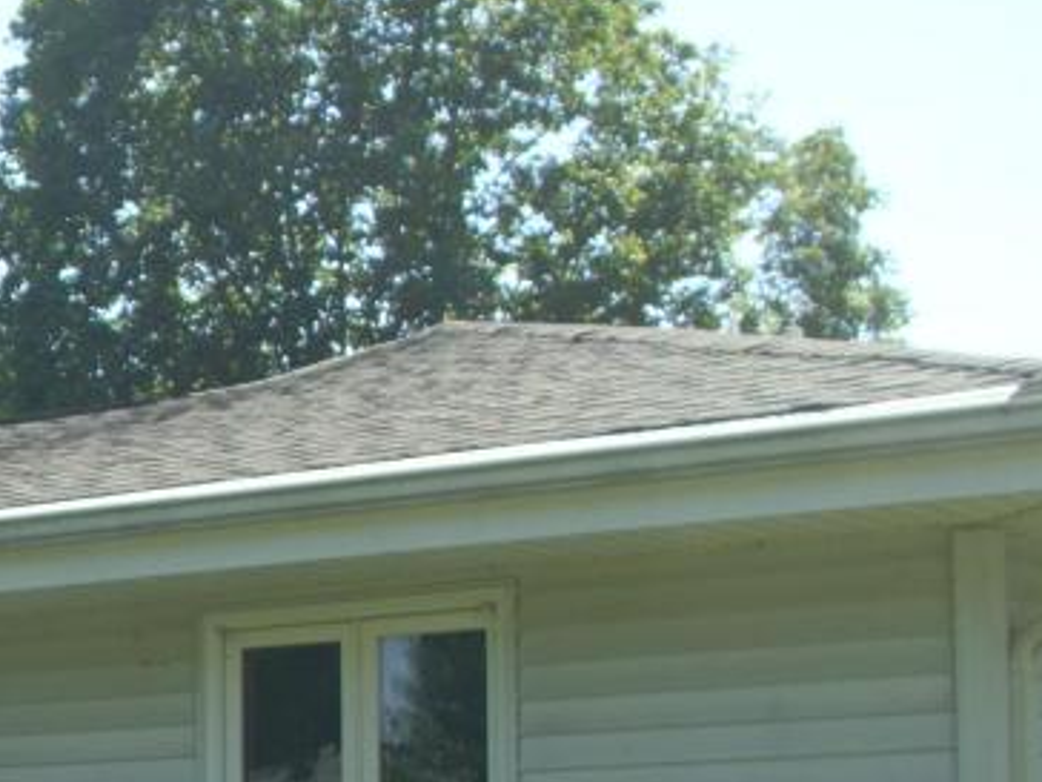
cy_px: 785
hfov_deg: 17.4
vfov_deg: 13.6
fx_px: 3221
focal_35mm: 107
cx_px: -278
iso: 50
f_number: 2.9
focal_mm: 6.3
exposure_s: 1/362
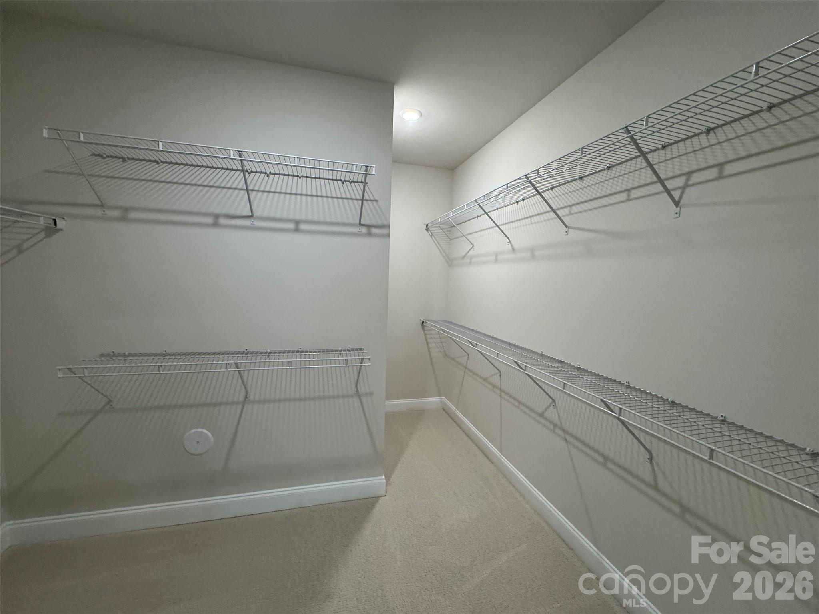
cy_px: 307
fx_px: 331
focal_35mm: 14
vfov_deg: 85.7
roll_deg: -1.6
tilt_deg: -5.2
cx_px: 410
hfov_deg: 102.1
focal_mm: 2.22
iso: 320
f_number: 2.2
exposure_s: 1/120
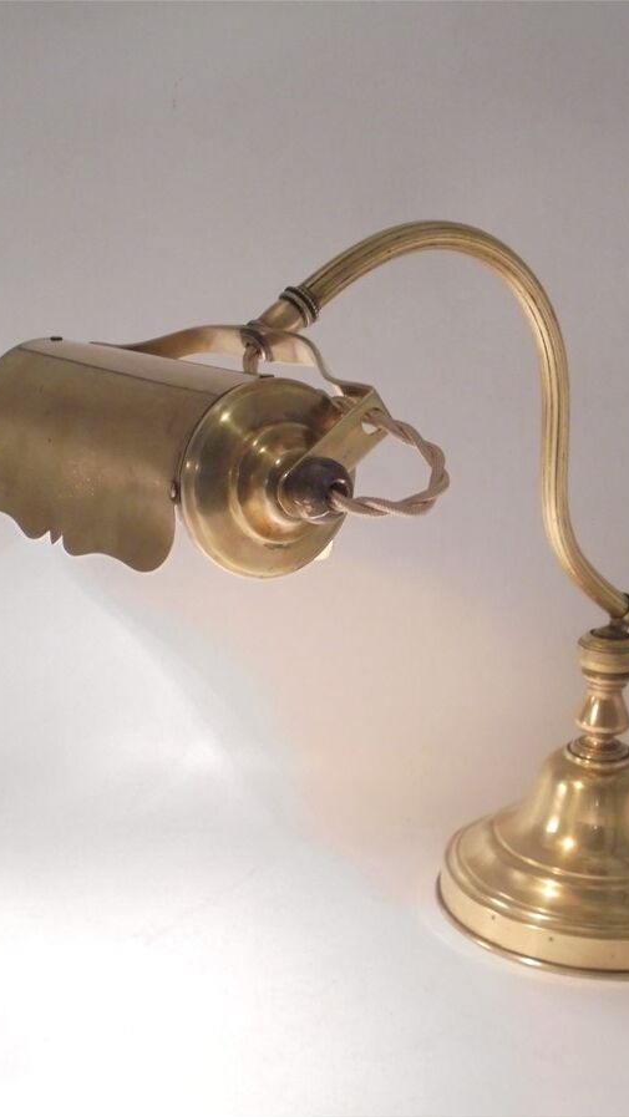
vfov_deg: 43.7
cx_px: 364
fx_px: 1393
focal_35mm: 47
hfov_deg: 25.4
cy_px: 559
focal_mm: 7.8
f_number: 4.5
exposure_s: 1/30
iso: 400
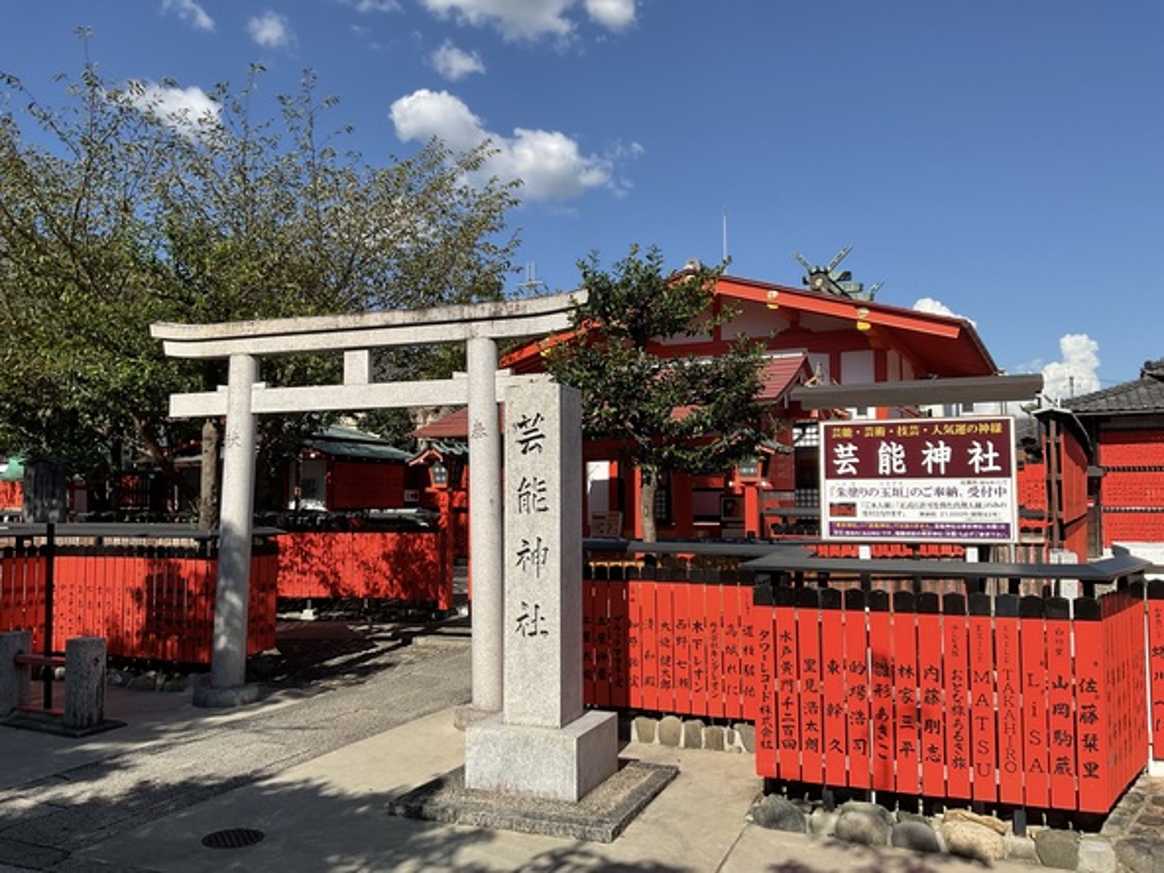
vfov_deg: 48.2
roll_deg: -1.5
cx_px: 582
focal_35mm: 29
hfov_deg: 61.7
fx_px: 975
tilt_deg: +1.5
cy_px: 436
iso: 16
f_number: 1.8
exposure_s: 1/2141
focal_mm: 3
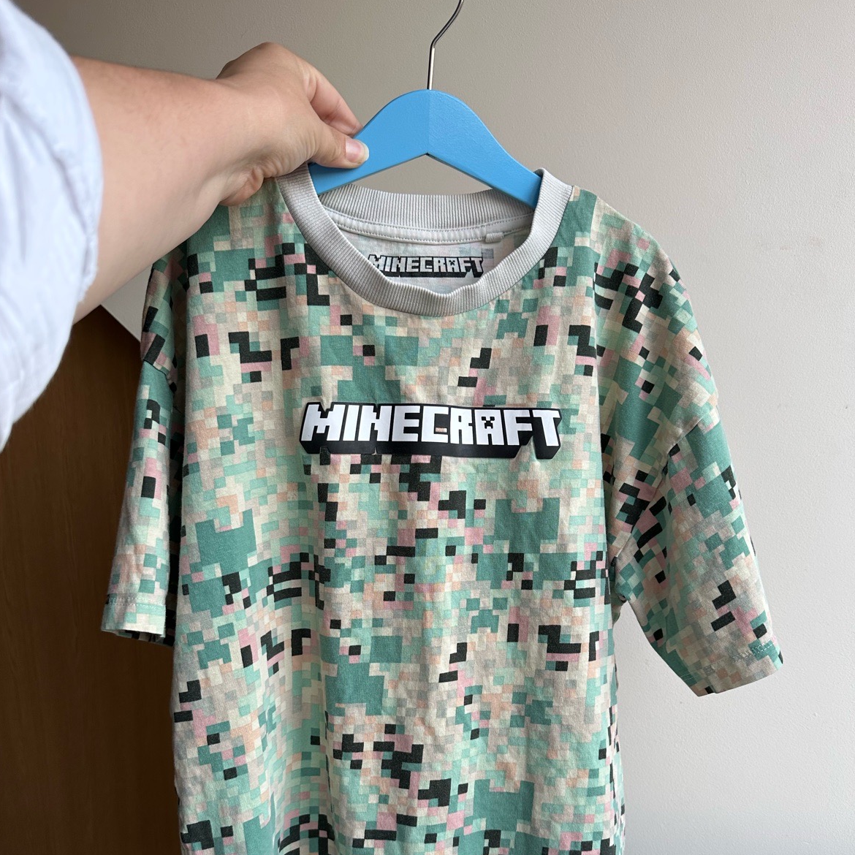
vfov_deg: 54.5
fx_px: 810
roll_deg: +0.5
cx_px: 417
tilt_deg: -8.8
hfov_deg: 55.6
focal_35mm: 29
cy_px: 570
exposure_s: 1/121
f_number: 1.78
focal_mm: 6.86
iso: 125
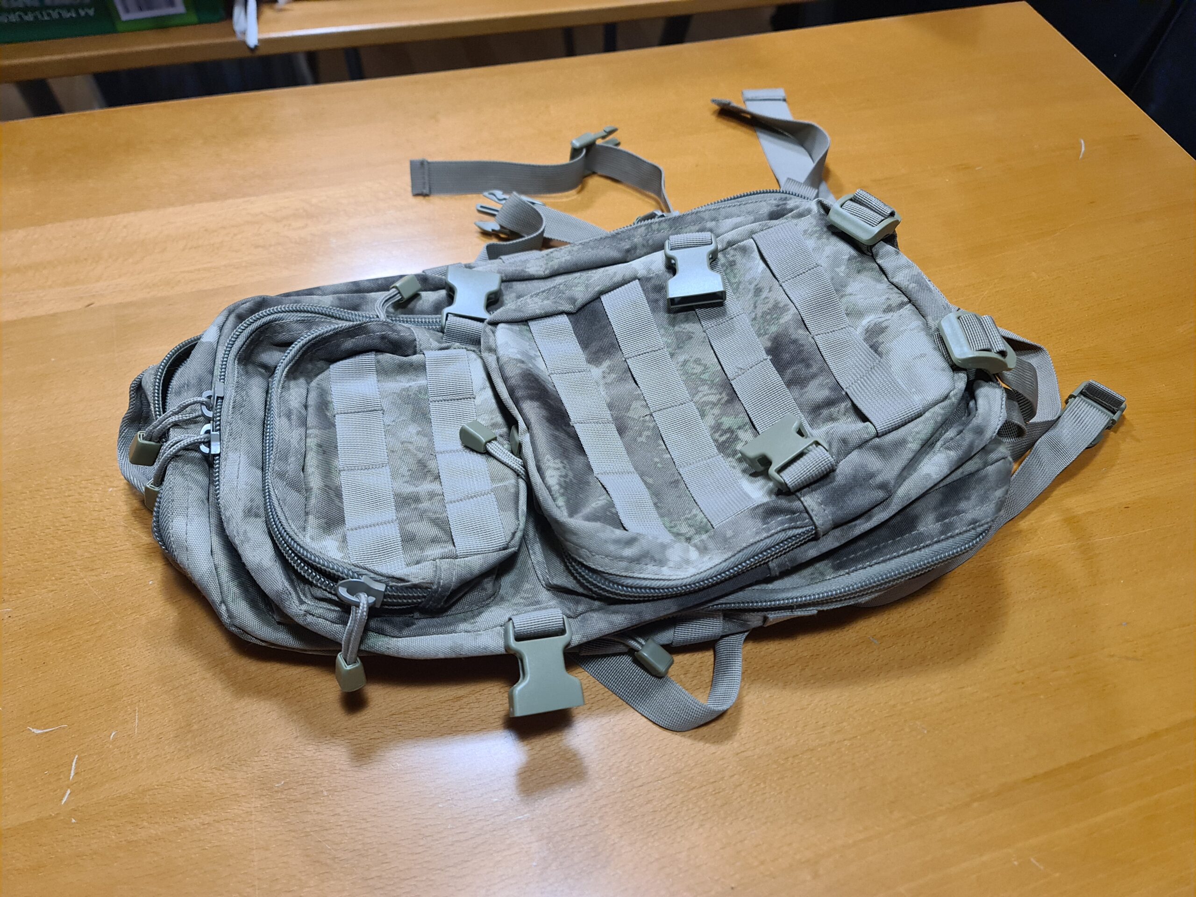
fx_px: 864
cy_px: 448
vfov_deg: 54.9
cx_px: 598
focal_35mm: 25
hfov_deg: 69.4
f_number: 1.8
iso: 500
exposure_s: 1/100
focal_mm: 7
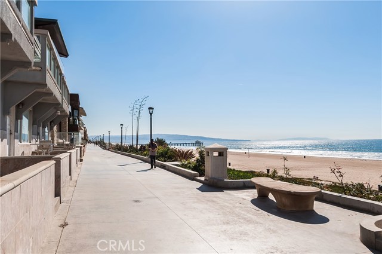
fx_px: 382
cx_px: 191
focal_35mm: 36
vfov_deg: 36.8
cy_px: 127
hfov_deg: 53.2
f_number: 9
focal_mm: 24
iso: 200
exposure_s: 1/1000
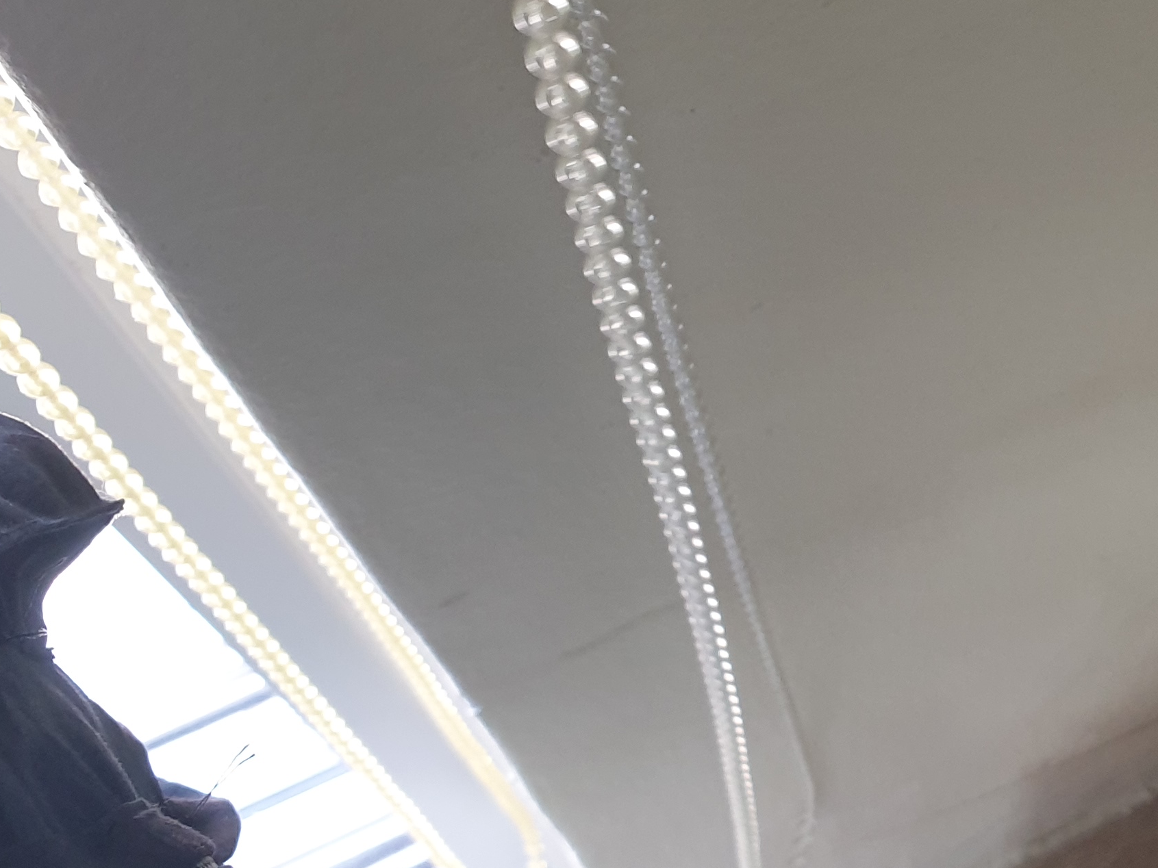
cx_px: 1086
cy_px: 473
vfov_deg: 23.6
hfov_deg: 29.6
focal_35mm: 62
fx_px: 2074
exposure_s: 1/60
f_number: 2.4
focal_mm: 4.3
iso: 125
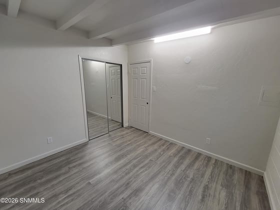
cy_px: 105
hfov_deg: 106.2
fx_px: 105
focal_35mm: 13
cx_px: 140
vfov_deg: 89.9
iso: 125
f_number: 2.2
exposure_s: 1/60
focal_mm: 2.2
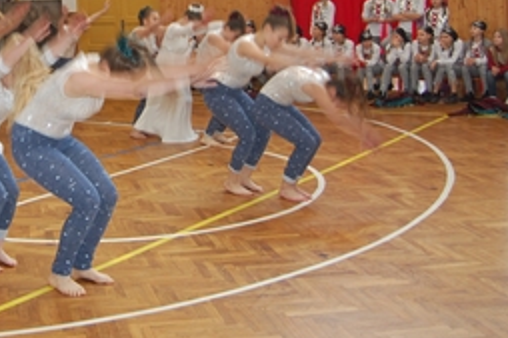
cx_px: 40
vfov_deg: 22.2
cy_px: 14
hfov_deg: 32.1
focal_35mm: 59
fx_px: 832
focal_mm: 20
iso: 400
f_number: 3.8
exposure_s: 1/60
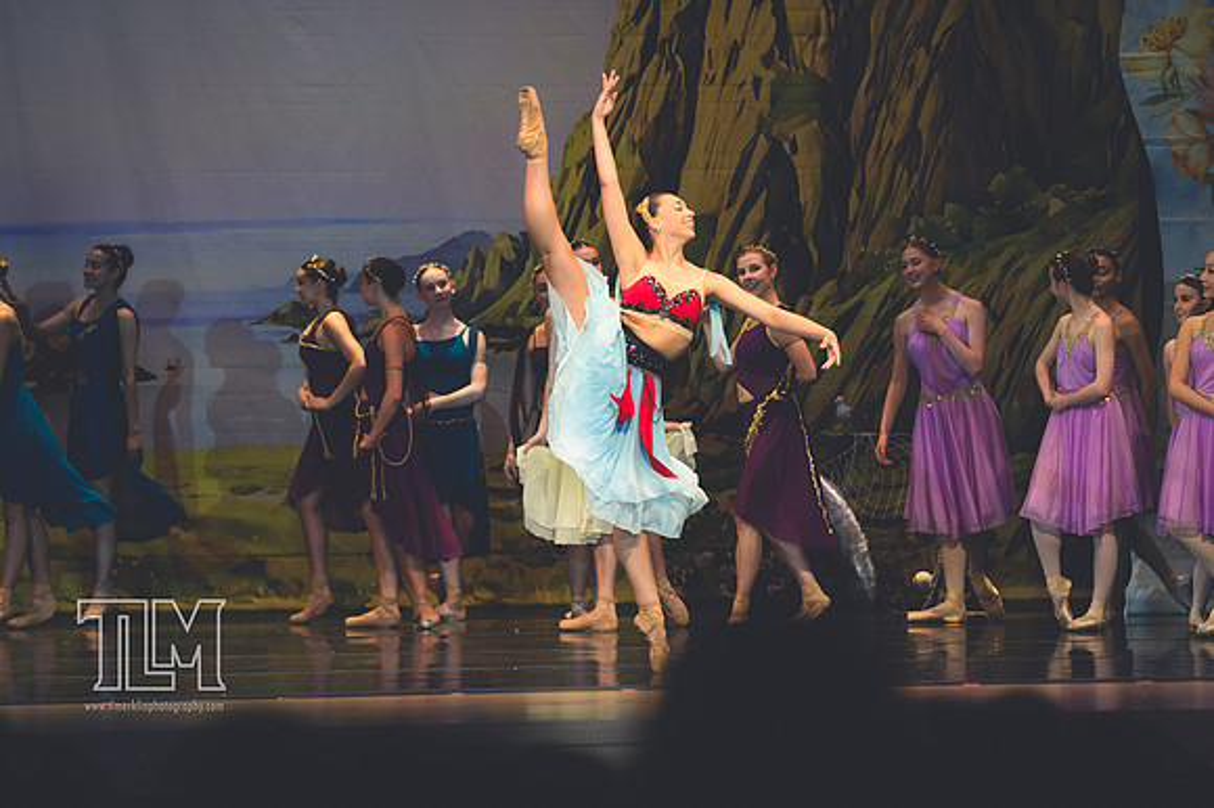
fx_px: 6808
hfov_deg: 10.2
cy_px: 404
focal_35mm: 202
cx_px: 607
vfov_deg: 6.8
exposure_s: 1/500
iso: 800
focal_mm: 135
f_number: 2.8
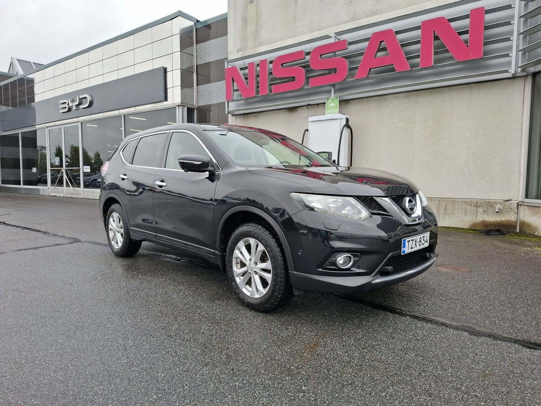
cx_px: 270
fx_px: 359
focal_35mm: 23
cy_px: 203
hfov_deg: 73.9
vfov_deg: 58.9
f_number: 1.8
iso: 50
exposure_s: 1/393
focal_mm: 5.54
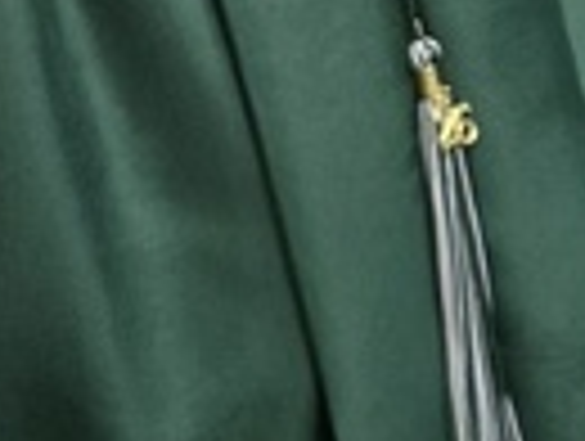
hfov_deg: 9.1
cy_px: -374
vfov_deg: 7.9
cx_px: 1656
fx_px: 3065
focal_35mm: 181
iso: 640
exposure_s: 1/120
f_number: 1.7
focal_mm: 6.3
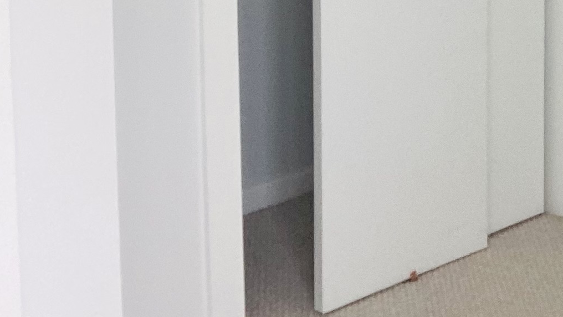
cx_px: 620
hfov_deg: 19.3
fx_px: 1583
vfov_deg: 10.7
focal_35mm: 106
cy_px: -270
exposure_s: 1/80
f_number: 2.2
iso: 80
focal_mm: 2.87
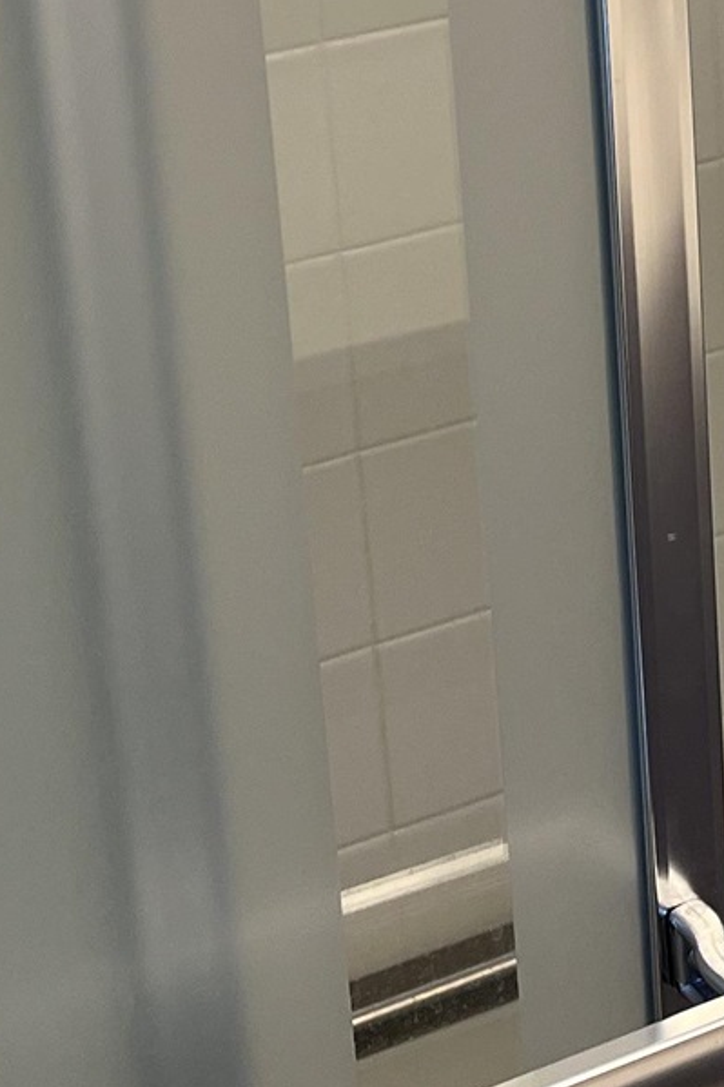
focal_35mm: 104
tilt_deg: -16.4
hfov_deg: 12.8
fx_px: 3139
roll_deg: +1.5
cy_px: 51
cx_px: 875
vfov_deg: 19.2
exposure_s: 1/120
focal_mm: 5.1
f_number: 1.6
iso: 64
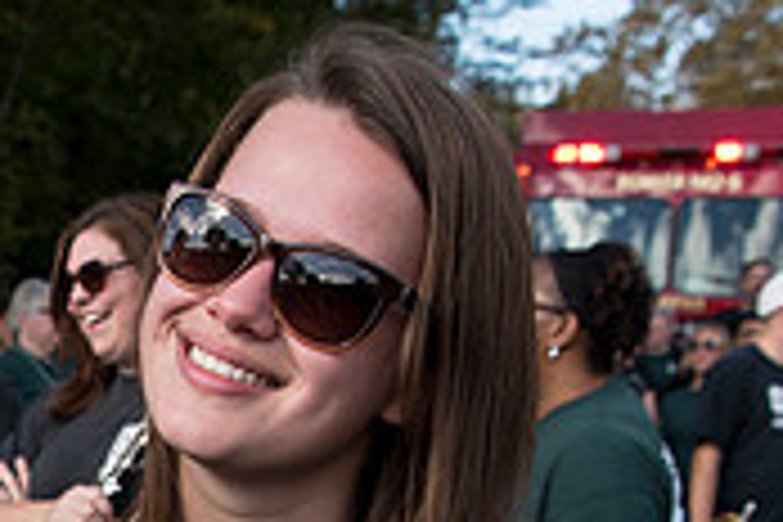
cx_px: -112
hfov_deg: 23.5
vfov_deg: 15.6
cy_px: 799
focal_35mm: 80
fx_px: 1740
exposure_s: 1/640
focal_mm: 24
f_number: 4.5
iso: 250
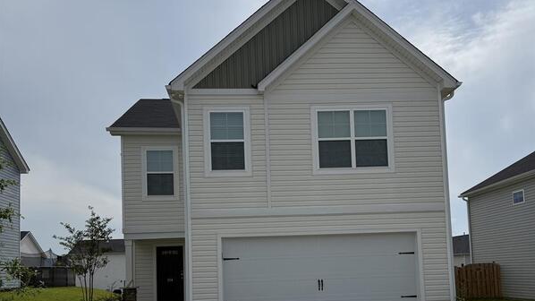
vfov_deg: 33.0
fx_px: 496
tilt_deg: +6.3
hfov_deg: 56.6
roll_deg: +1.6
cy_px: 228
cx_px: 268
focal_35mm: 35
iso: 80
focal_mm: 6.76
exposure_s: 1/14286
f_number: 1.78
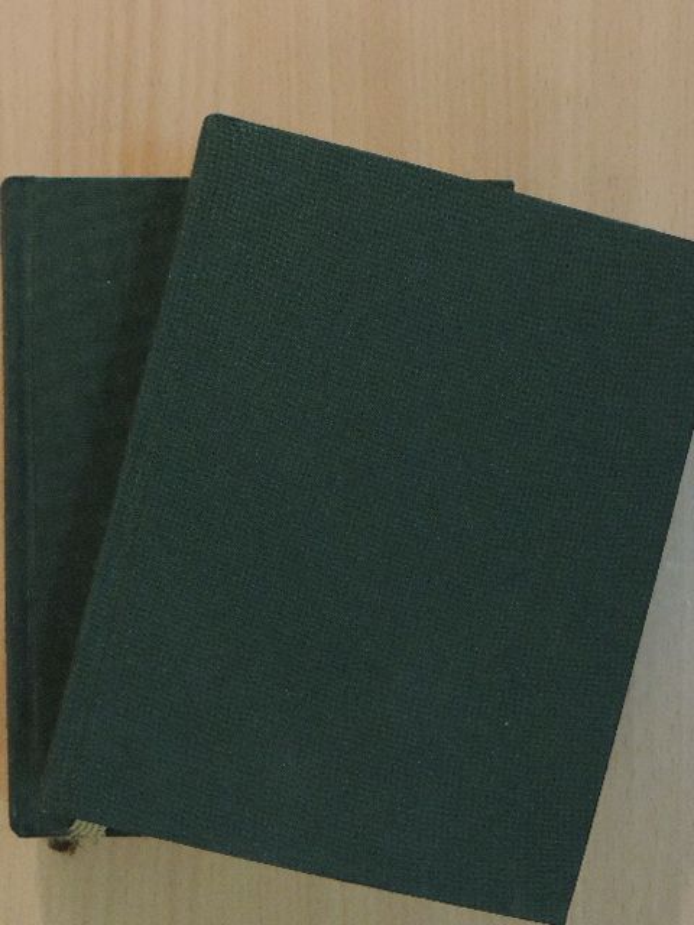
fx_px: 1337
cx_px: 347
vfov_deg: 38.2
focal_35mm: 50
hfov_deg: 29.1
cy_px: 462
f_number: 3.6
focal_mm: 8.9
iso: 1600
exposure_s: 1/100
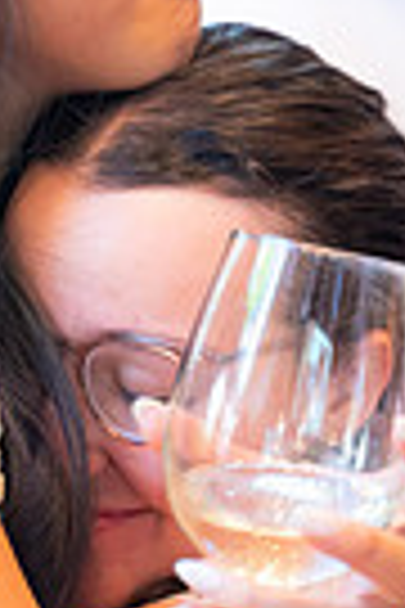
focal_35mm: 250
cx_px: 16
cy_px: 315
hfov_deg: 5.5
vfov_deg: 8.2
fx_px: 4218
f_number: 2.8
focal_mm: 75
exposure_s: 1/125
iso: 2000
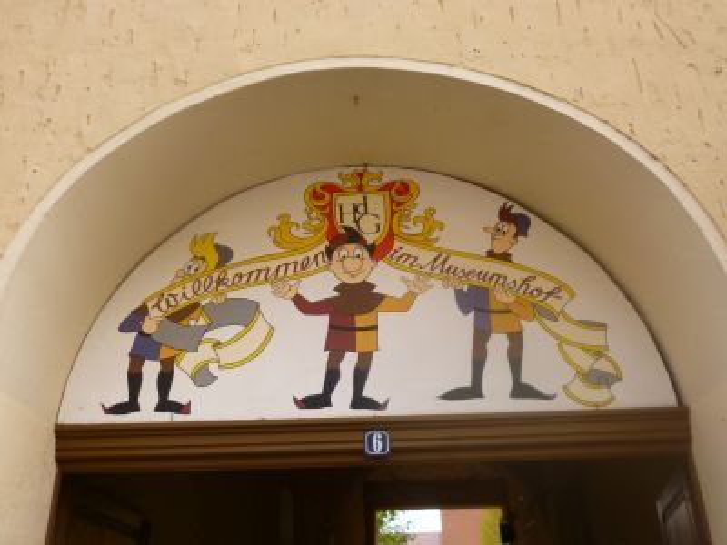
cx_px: 364
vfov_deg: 44.2
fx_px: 672
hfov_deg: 56.8
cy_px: 272
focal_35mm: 32
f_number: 2.9
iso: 100
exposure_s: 1/200
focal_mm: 5.7
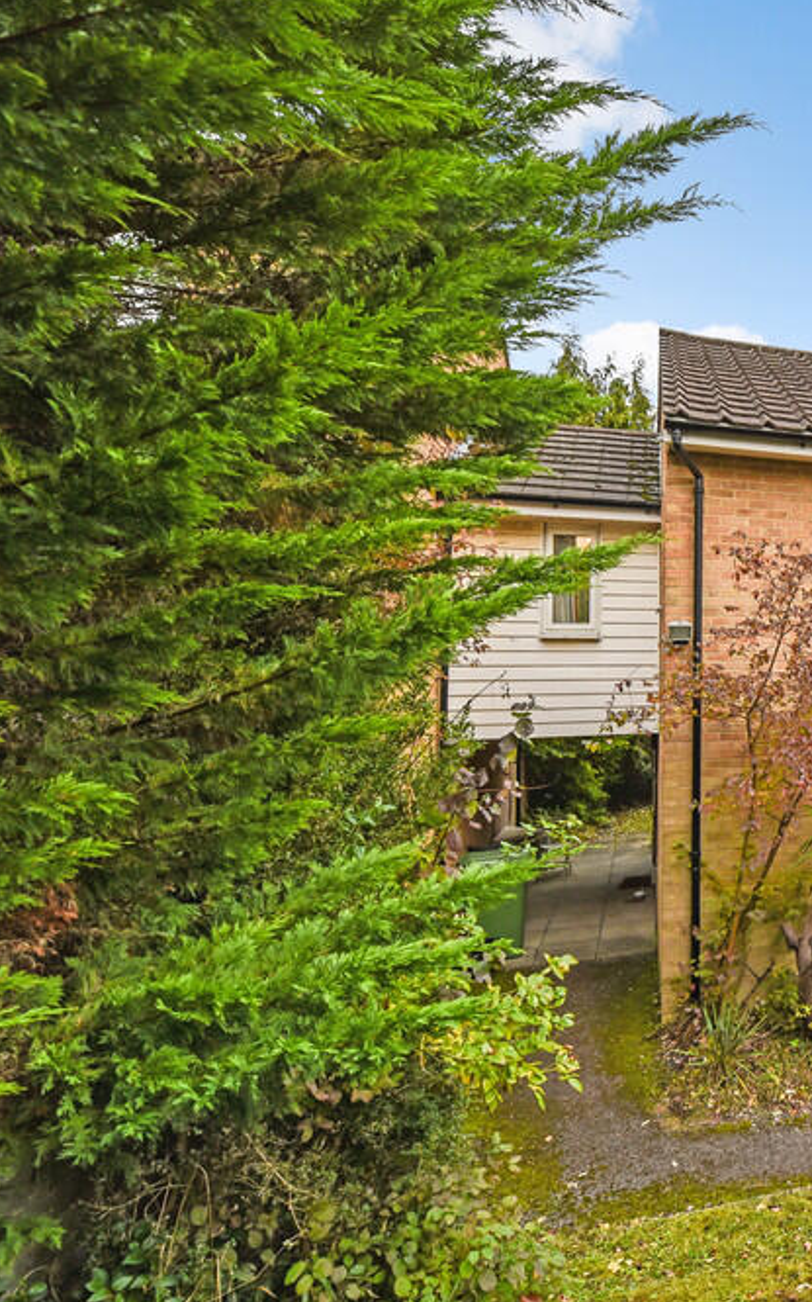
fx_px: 780
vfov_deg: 79.7
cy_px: 660
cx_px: 986
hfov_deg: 39.1
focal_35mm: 22
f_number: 8
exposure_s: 1/50
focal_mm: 14
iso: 400
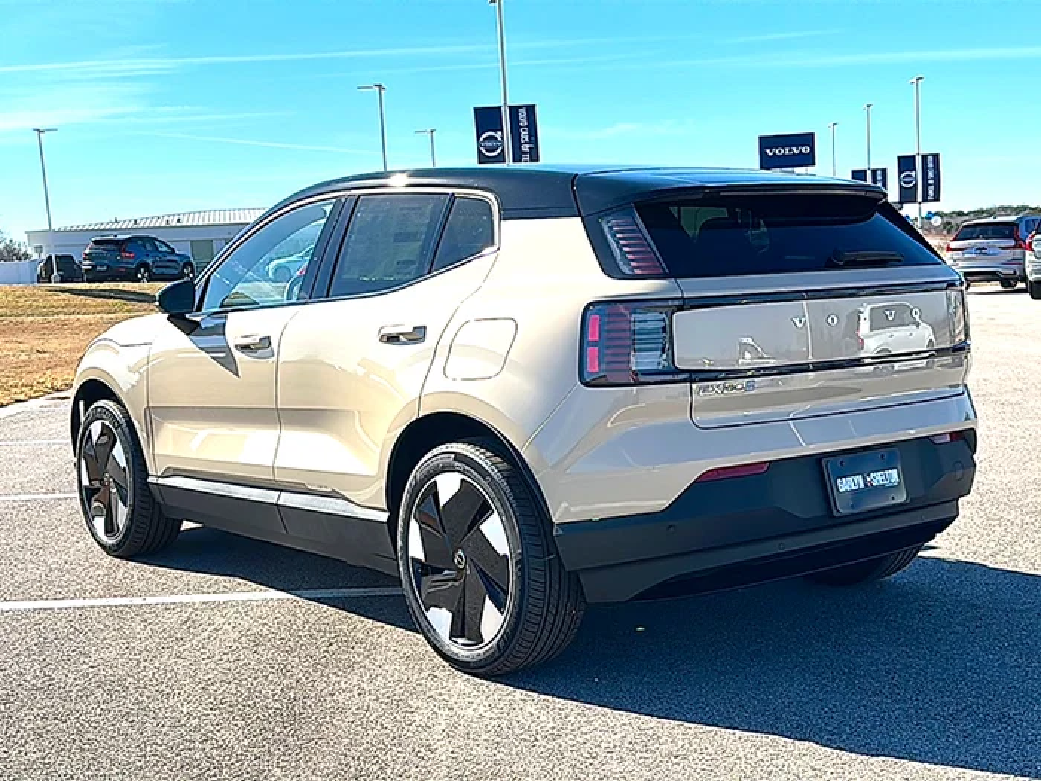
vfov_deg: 36.0
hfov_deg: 46.8
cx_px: 520
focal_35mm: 40
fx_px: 1203
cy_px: 390
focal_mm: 6.86
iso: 80
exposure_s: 1/5587
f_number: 1.78
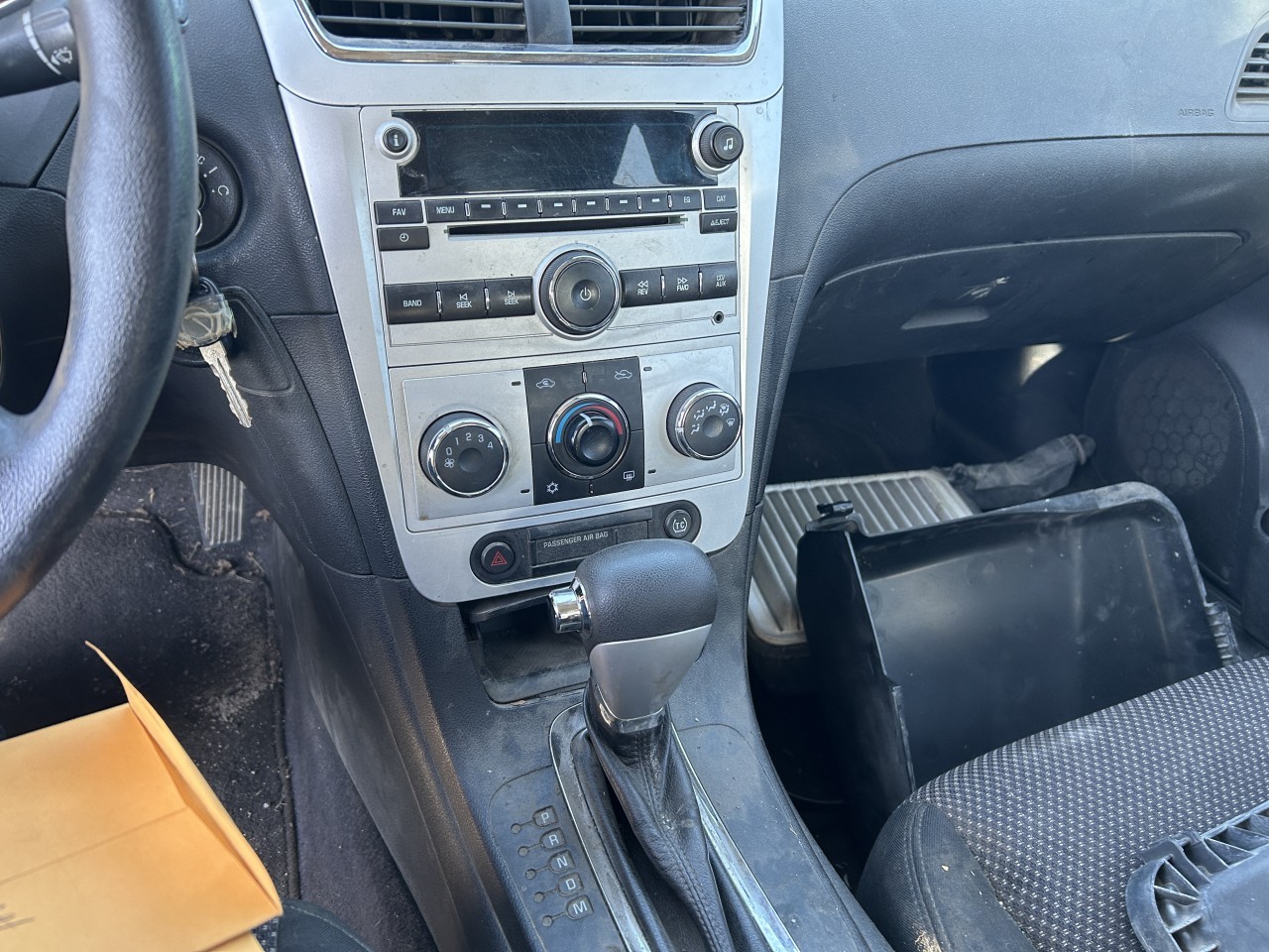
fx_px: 953
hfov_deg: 67.3
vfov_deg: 53.1
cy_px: 476
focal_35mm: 26
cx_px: 634
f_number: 1.5
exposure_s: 1/121
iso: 100
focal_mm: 5.7
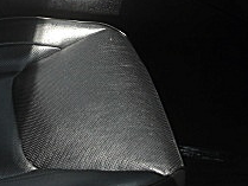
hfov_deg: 17.5
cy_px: -25
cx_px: 13
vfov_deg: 13.2
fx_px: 789
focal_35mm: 110
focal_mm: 6.3
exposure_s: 1/250
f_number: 2.8
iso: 50
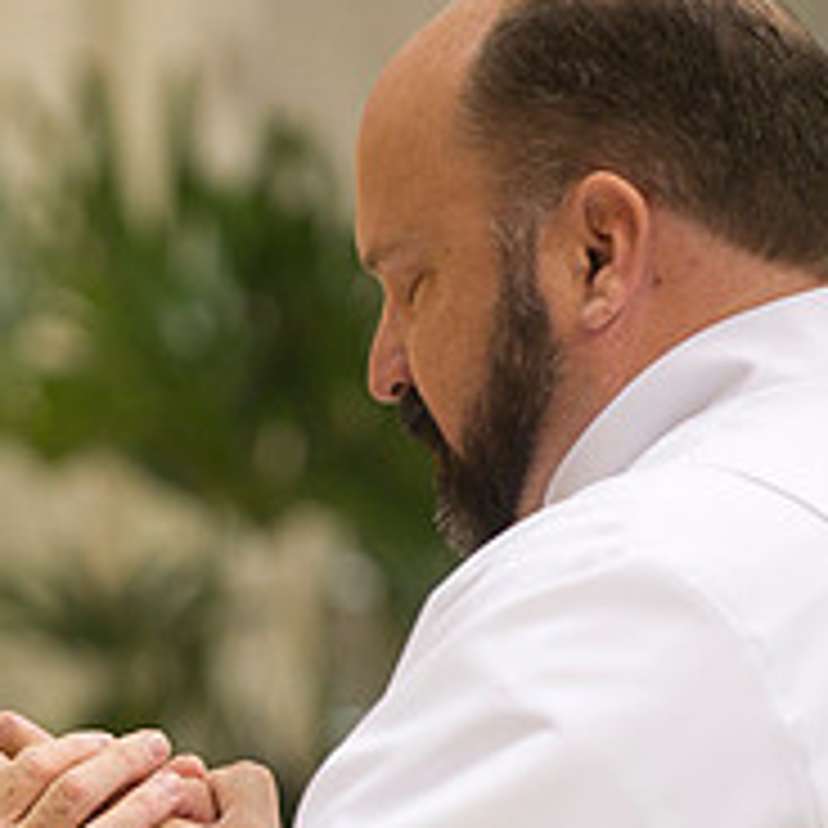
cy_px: 720
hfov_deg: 3.8
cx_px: 32
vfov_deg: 3.8
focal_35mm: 456
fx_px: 12340
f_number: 2.8
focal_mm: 170
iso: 2000
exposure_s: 1/100
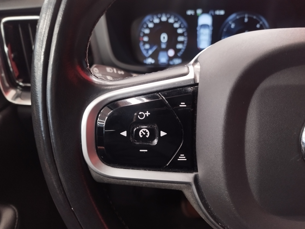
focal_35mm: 25
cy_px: 114
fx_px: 220
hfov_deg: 69.4
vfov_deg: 54.9
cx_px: 152
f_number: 1.89
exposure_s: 1/25
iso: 390
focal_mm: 5.95
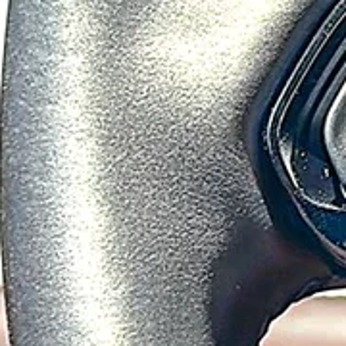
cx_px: 461
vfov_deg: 12.4
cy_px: 97
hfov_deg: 12.0
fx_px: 1594
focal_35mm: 141
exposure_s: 1/447
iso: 80
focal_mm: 6.86
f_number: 1.78
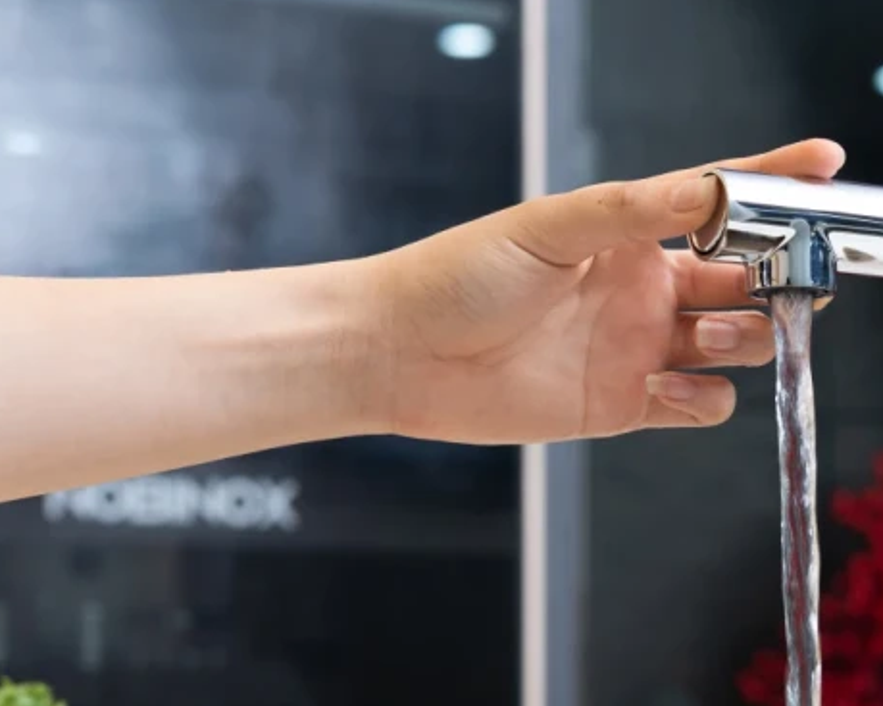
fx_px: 3292
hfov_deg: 15.0
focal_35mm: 126
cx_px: 895
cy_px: 580
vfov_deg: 12.2
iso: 400
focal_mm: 44
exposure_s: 1/125
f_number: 4
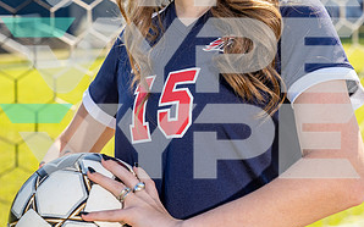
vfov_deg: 13.8
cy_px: 56
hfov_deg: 22.1
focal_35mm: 94
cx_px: 182
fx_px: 932
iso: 100
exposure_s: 1/250
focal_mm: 61
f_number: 4.5
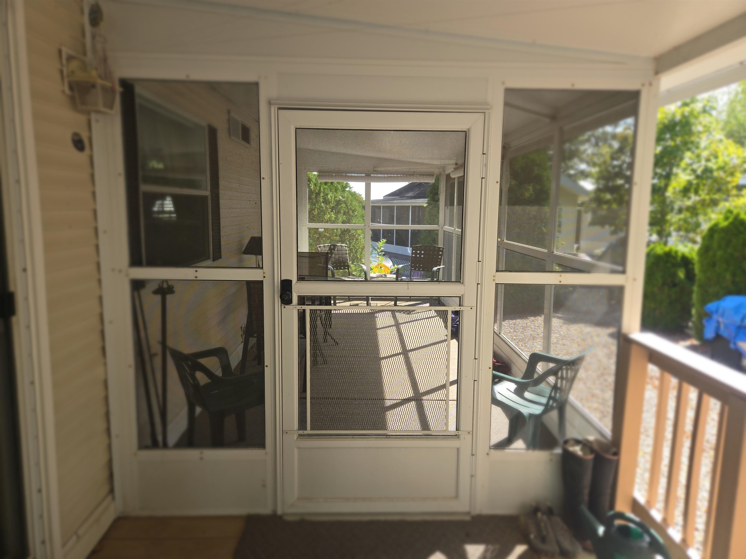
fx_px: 496
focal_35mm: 23
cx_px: 373
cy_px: 280
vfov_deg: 58.9
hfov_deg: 73.9
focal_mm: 5.4
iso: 25
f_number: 1.8
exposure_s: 1/207
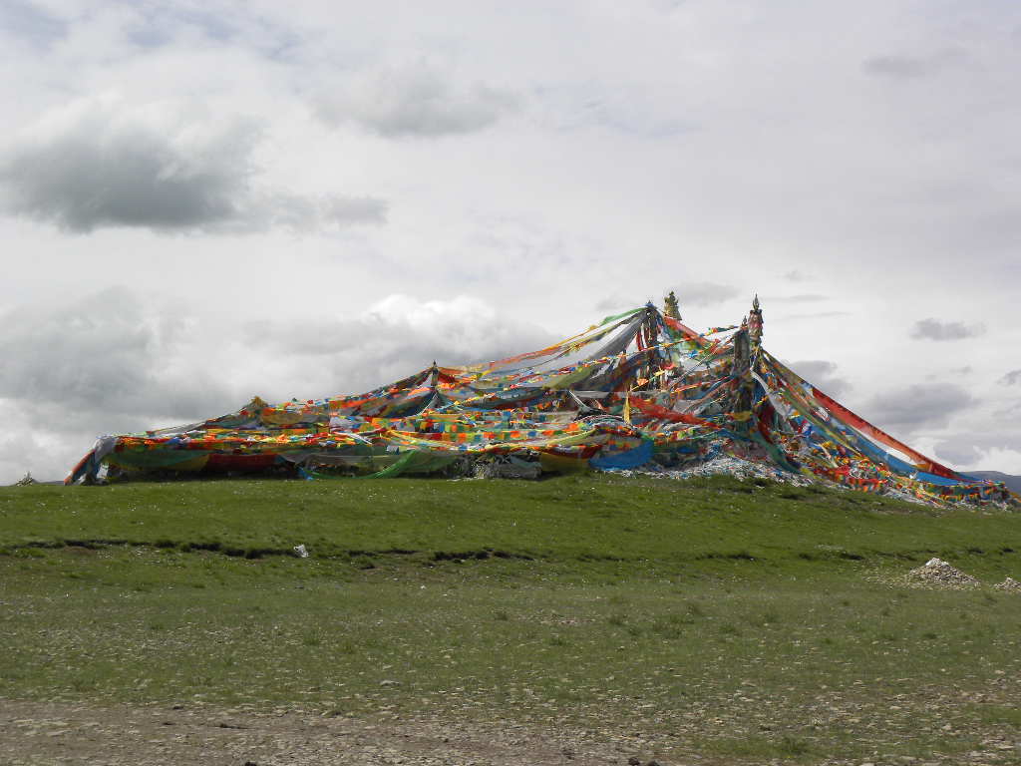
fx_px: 1947
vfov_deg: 22.3
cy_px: 383
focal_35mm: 66
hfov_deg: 29.4
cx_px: 510
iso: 64
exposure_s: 1/624
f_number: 5.6
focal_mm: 11.8
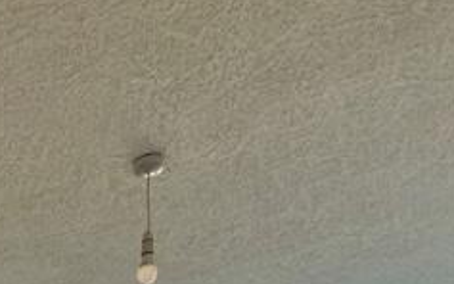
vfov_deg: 14.3
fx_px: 792
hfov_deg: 26.6
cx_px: -149
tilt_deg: +0.4
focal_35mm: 64
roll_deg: +0.7
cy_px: 664
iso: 80
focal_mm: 2.22
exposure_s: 1/99
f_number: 2.2
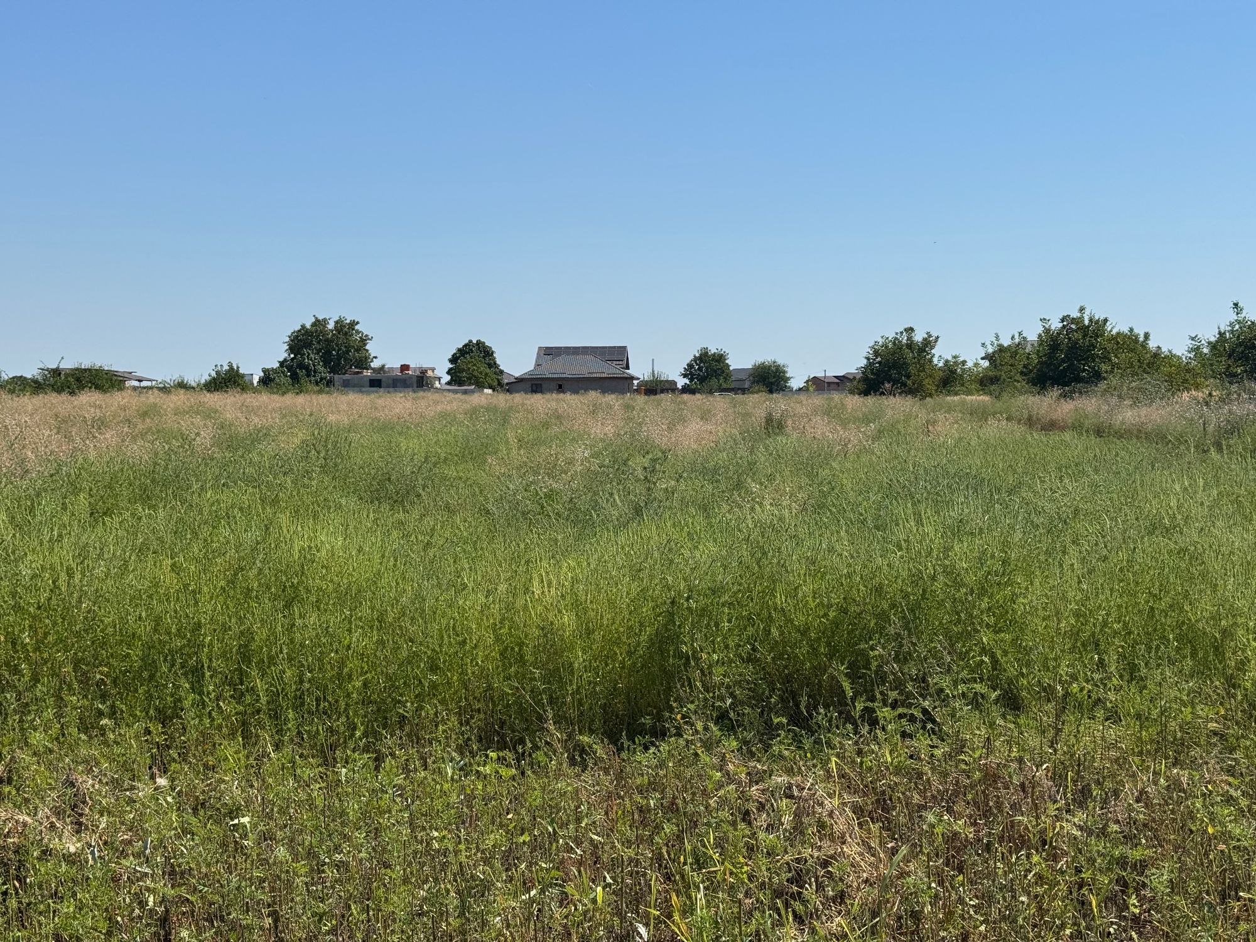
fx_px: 1742
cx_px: 628
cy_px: 471
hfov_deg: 39.7
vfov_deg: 30.3
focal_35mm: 48
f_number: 1.78
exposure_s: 1/5848
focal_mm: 6.76
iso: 64
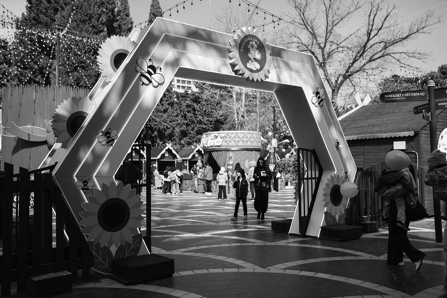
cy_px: 149
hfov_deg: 55.8
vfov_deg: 38.9
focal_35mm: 34
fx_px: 422
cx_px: 224
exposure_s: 1/500
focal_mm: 34
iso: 100
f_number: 4
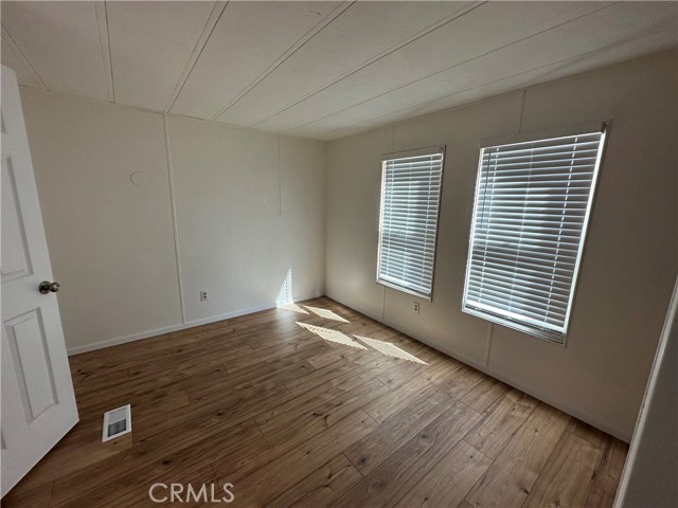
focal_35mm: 14
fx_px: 274
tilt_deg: -11.0
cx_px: 339
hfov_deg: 102.1
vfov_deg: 85.7
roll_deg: -1.3
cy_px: 254
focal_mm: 2.22
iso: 125
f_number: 2.2
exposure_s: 1/120
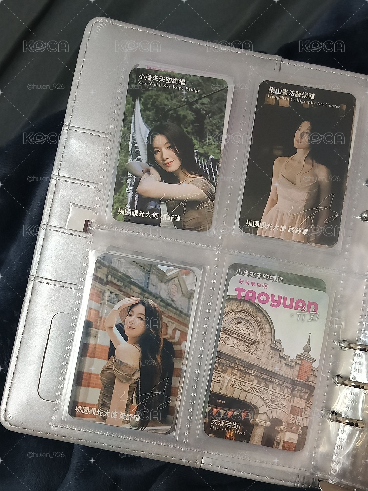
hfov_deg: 32.9
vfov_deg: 42.9
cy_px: 246
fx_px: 624
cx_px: 184
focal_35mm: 44
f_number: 1.75
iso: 2000
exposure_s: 1/60
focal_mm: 5.24
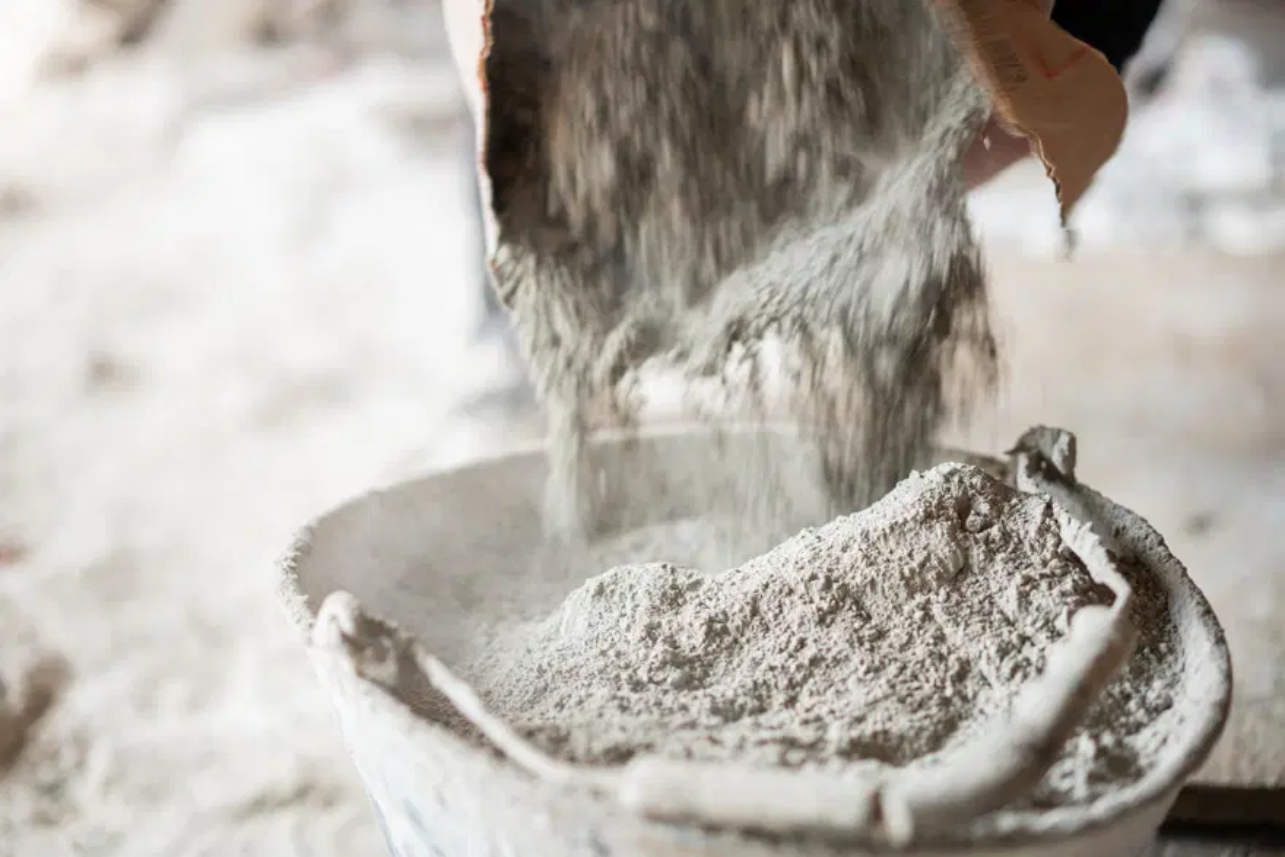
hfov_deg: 36.2
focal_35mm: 55
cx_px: 642
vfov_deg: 24.6
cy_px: 428
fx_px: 1963
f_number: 2.2
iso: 100
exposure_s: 1/100
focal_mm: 55
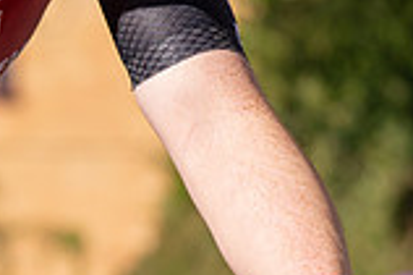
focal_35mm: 283
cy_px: -196
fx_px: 3243
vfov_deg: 4.8
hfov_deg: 7.2
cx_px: -62
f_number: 3.5
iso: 100
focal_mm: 70
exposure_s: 1/1000
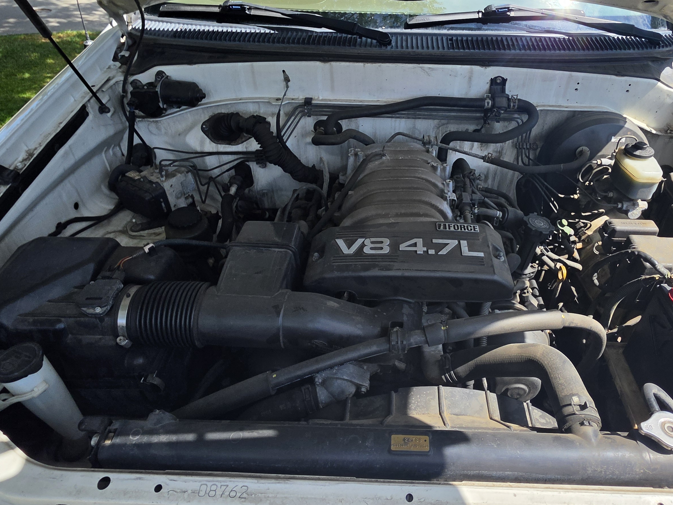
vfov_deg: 60.6
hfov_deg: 75.8
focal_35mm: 22
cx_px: 390
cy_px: 203
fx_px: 428
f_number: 1.9
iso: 32
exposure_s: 1/1418
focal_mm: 2.2
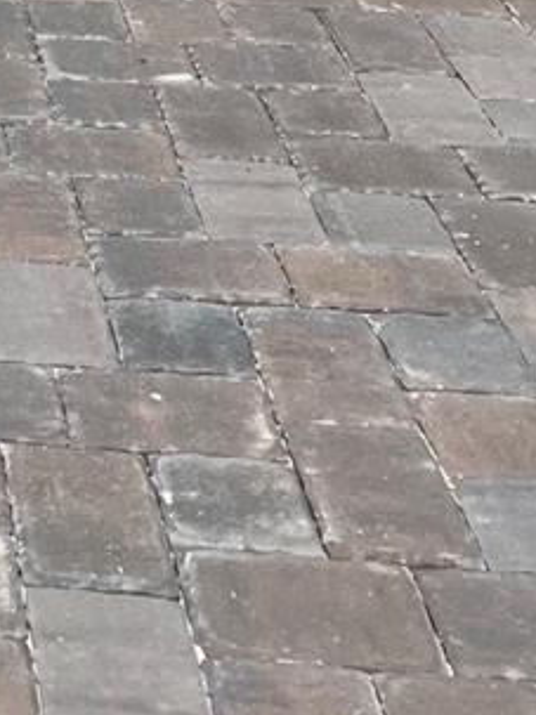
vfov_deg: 16.1
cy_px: -580
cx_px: -477
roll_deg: +1.2
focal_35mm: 103
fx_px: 2128
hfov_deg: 12.8
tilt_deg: -3.8
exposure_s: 1/7463
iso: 50
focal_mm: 5.7
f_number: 1.5
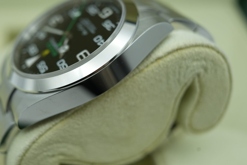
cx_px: 87
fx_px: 316
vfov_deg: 29.2
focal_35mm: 46
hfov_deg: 42.3
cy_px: 76
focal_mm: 35
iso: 400
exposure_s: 1/250
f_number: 5
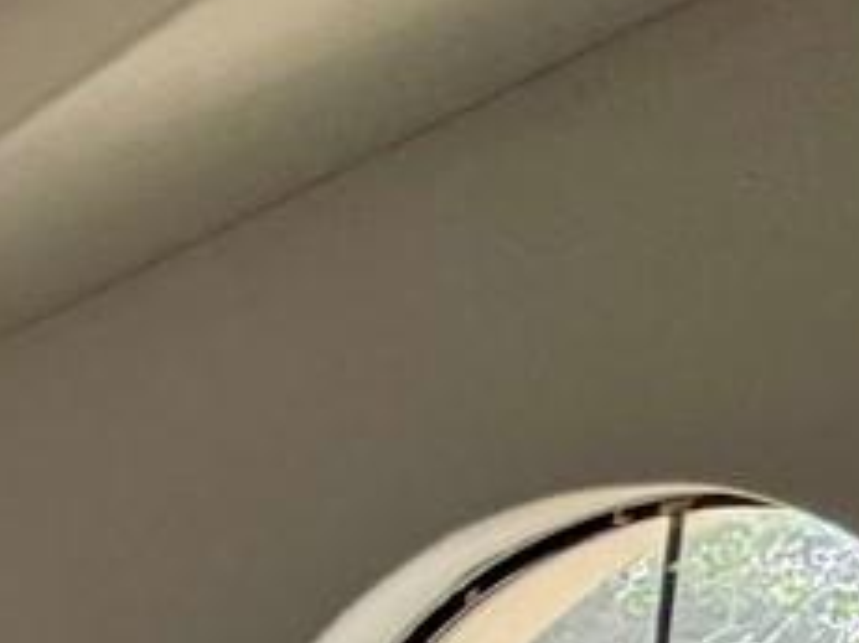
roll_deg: +0.4
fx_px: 1538
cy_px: 974
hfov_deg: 18.1
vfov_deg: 20.2
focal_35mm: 62
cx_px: -933
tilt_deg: -7.3
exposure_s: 1/60
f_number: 2.2
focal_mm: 2.22
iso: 500
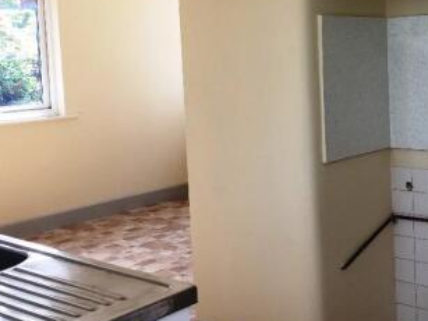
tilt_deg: -5.9
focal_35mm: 55
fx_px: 680
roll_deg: +2.6
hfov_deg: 34.3
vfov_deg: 26.4
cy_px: 108
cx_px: 317
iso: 25
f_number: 2.2
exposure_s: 1/100
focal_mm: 4.15
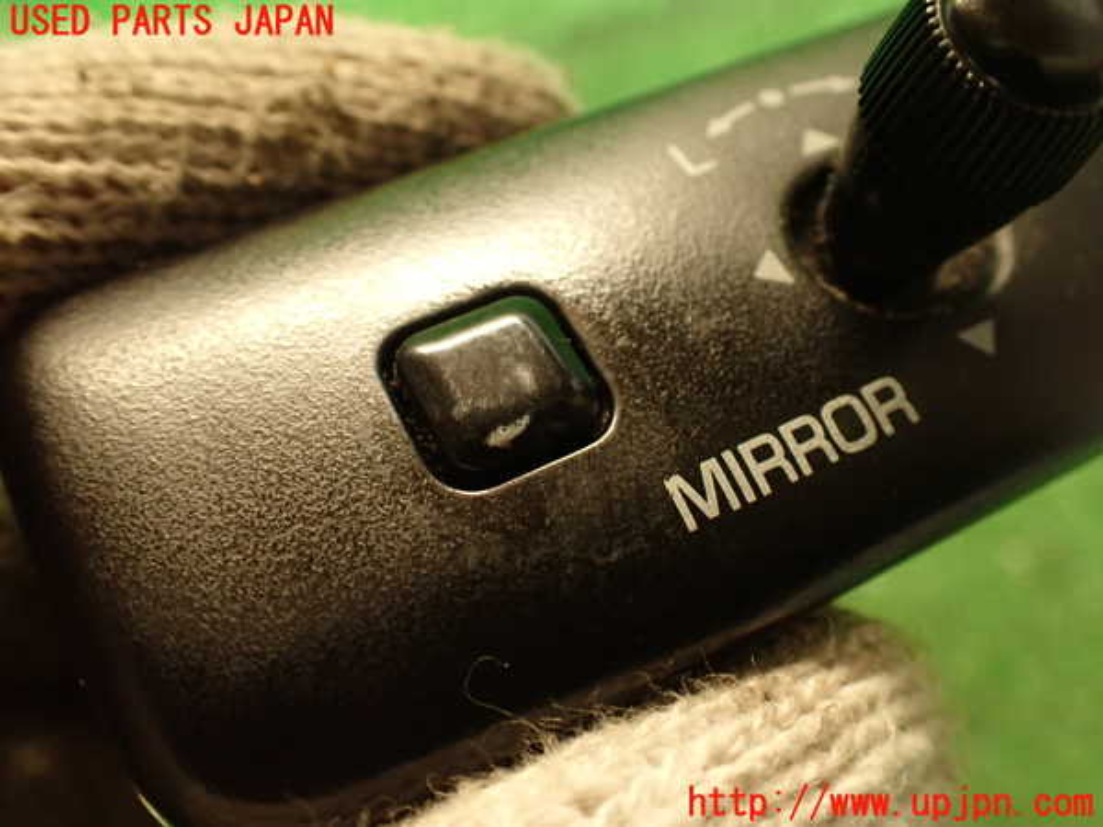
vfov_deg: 44.2
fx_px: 1020
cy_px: 414
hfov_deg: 56.8
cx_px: 552
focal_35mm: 32
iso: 400
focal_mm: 5.79
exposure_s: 1/30
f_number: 2.4
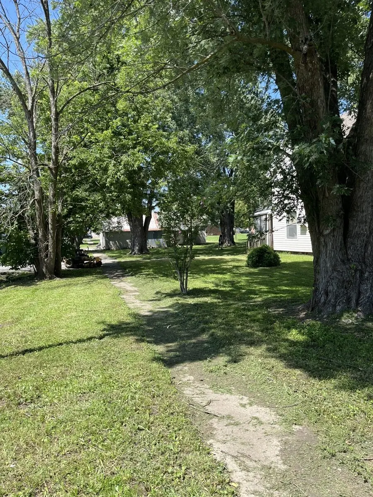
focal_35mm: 26
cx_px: 186
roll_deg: +3.1
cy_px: 248
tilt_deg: -1.7
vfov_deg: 67.3
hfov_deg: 53.1
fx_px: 374
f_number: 1.6
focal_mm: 5.1
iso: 50
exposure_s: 1/1309
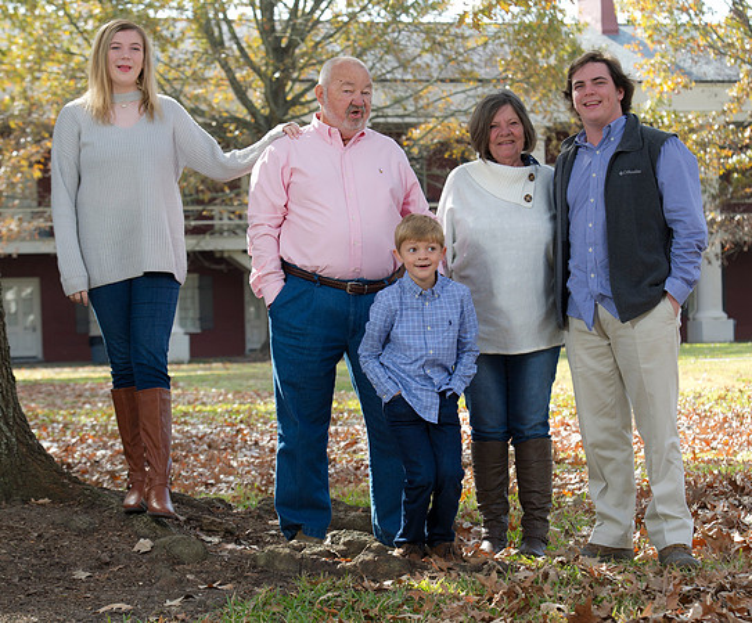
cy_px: 310
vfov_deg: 13.7
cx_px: 400
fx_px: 2595
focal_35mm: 115
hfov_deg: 16.5
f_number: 6.3
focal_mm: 95
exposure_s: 1/100
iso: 160
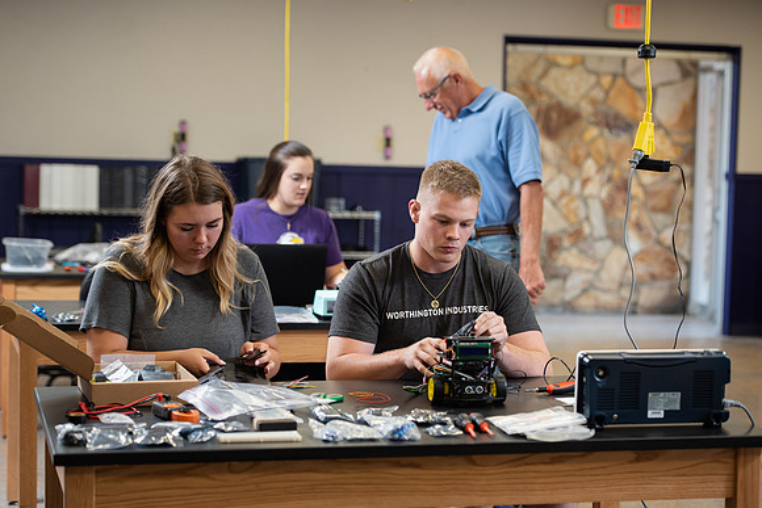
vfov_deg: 16.1
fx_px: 1800
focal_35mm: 85
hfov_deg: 23.9
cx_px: 381
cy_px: 254
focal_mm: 85
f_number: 4
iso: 1000
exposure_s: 1/200
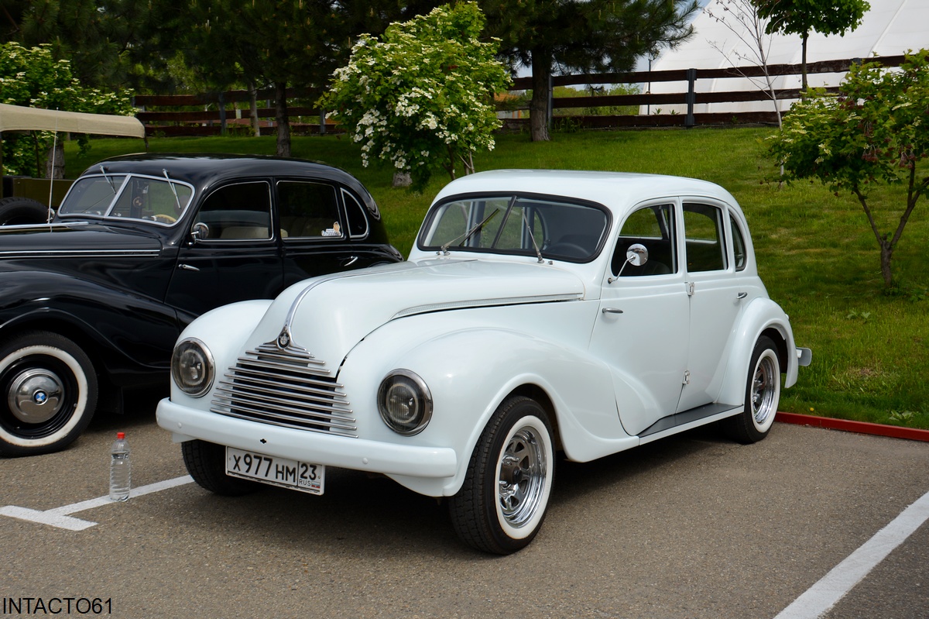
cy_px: 310
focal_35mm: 48
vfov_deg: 28.1
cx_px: 464
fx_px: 1238
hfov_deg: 41.1
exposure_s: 1/320
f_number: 9
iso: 100
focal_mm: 32
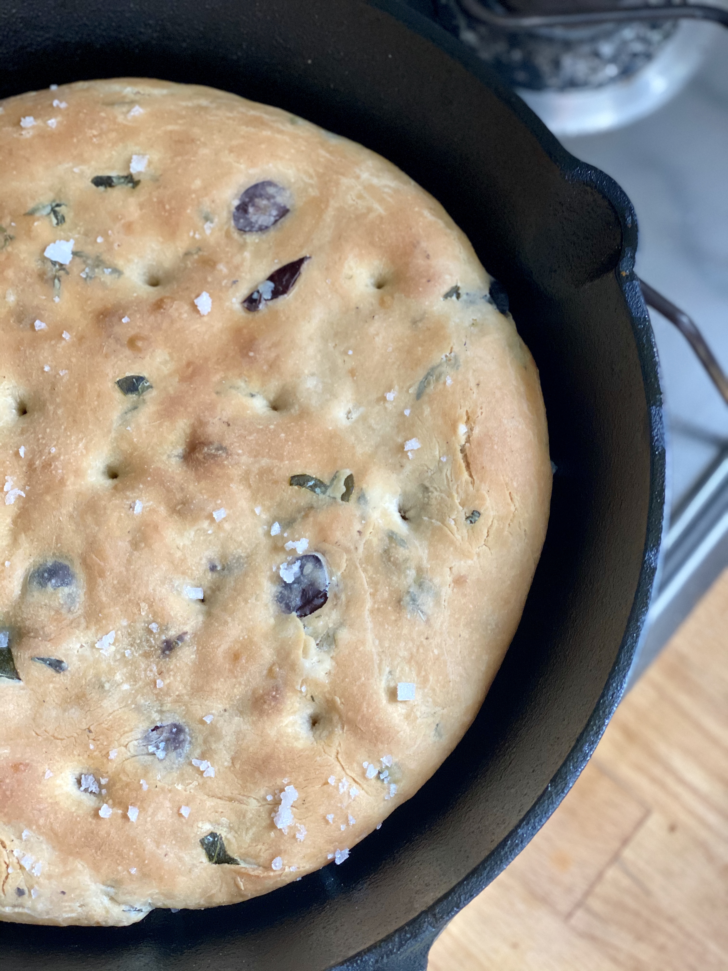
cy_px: 486
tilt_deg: -77.4
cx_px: 364
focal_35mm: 52
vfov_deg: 36.8
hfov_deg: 28.0
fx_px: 1458
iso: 250
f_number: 2
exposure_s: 1/101
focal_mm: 6
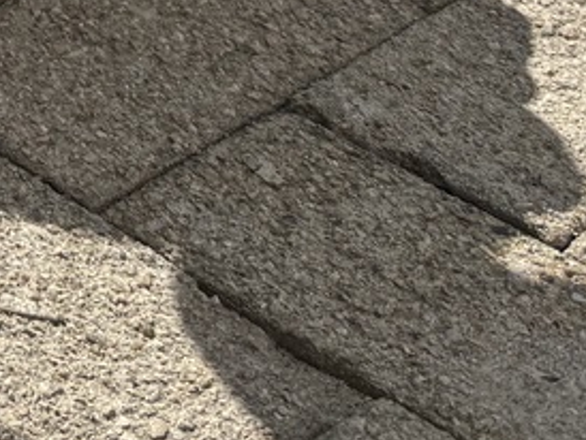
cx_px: -430
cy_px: -588
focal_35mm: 125
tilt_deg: -14.7
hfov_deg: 14.2
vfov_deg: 10.4
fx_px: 2118
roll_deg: -2.4
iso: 80
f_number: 1.78
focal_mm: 6.76
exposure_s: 1/2506
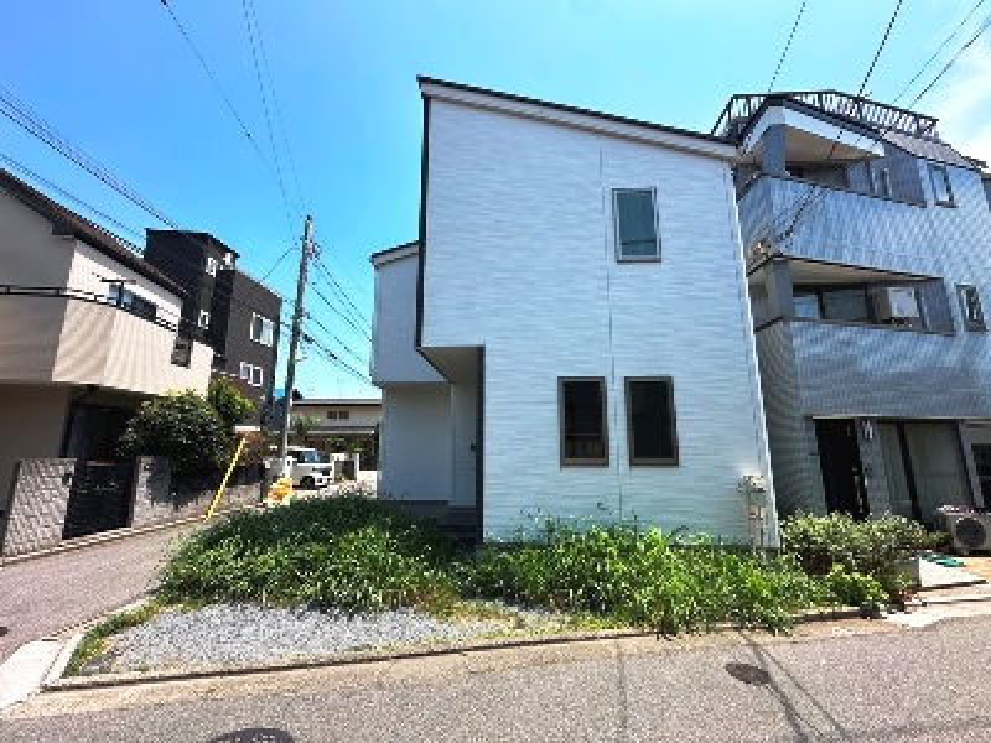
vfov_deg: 85.7
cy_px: 372
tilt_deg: +10.5
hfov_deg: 102.1
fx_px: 401
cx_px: 496
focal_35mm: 14
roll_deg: -0.7
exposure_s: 1/1490
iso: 50
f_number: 2.2
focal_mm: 2.22
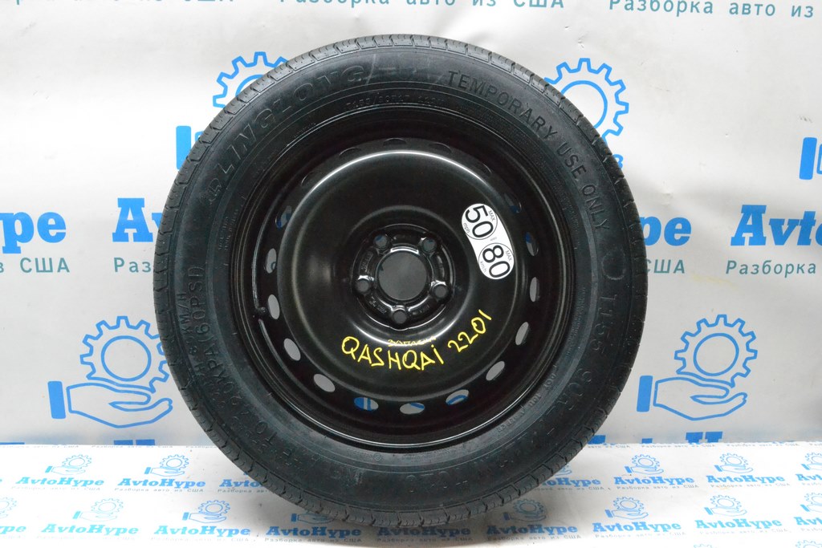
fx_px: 822
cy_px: 274
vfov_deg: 36.9
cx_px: 411
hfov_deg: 53.1
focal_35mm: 36
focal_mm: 24
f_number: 13
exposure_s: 1/50
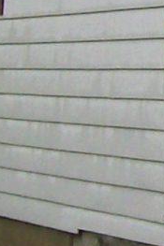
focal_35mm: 410
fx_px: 2805
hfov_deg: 3.1
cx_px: 835
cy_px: -73
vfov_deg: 5.0
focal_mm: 7.6
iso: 80
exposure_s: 1/146
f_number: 3
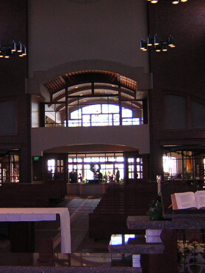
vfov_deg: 33.2
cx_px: 54
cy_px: 139
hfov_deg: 25.0
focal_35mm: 58
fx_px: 458
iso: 295
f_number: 2.6
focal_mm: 4.7
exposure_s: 1/60.1
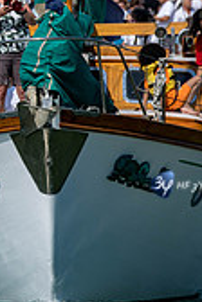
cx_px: -40
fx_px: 9022
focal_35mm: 1072
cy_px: 32
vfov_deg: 1.9
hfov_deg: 1.3
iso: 200
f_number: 11
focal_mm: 400
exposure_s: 1/800
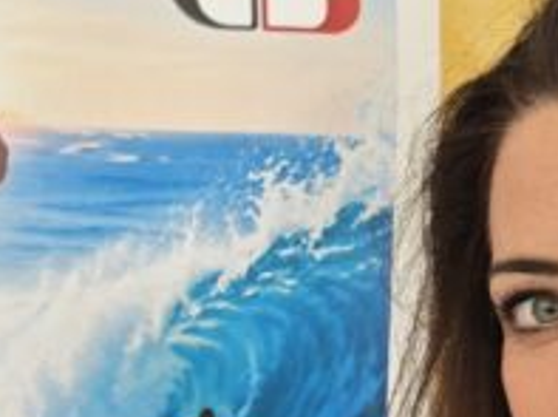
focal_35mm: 125
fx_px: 2011
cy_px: 498
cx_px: -127
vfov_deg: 11.6
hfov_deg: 15.2
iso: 160
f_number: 1.6
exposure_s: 1/50
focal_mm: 6.55
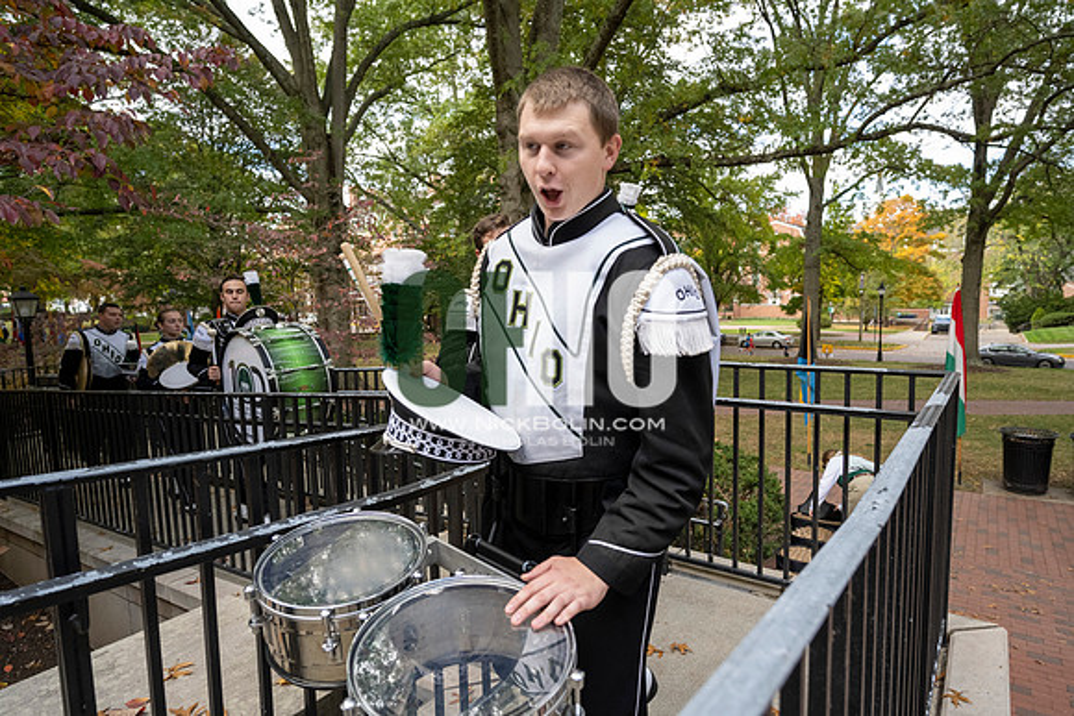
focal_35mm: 20
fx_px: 612
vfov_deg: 60.7
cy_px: 358
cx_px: 537
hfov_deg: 82.6
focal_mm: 20.5
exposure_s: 1/1000
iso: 1000
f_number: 4
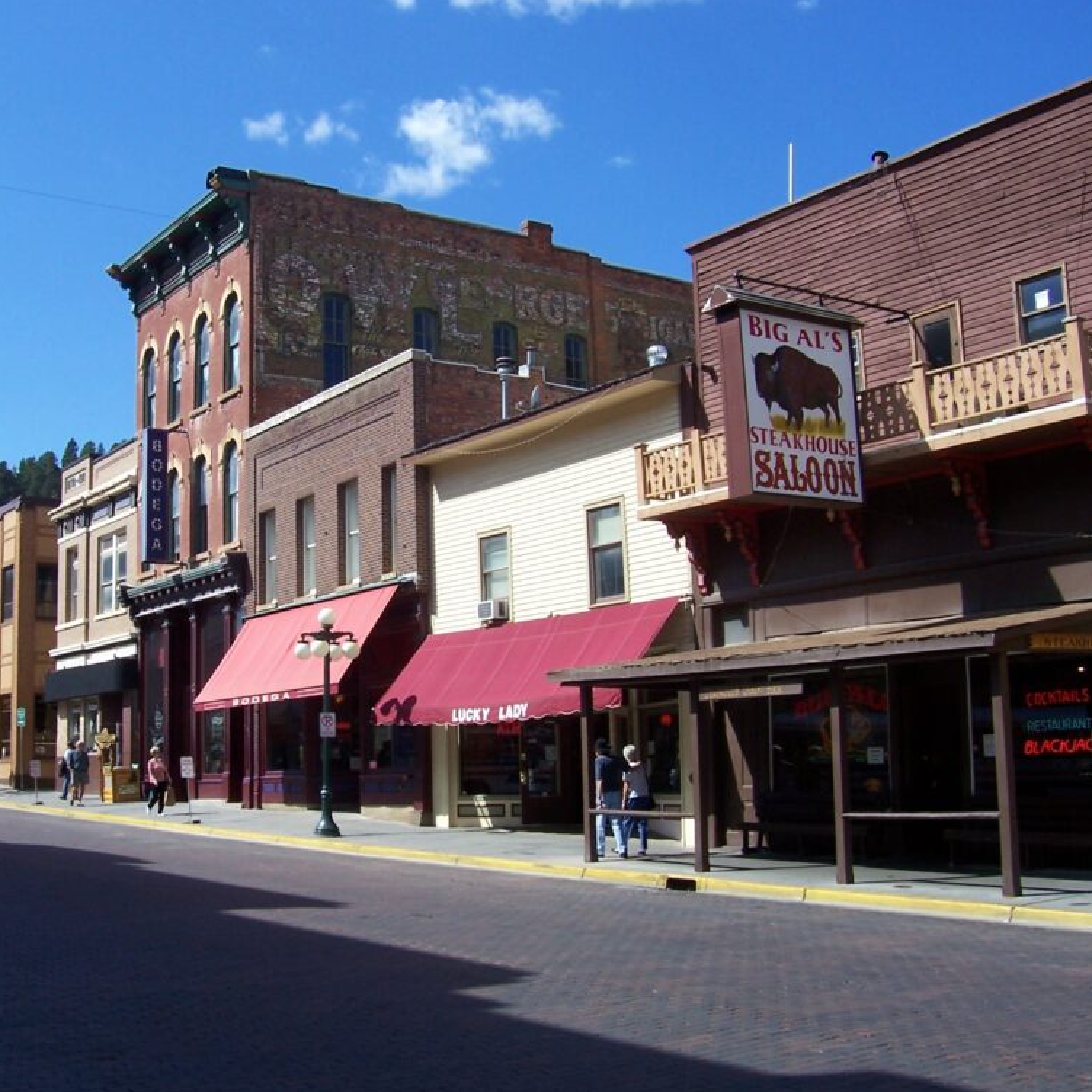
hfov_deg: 40.4
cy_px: 541
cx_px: 366
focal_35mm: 41
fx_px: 1463
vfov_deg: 40.9
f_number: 5.6
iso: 80
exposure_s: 1/350
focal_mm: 5.6
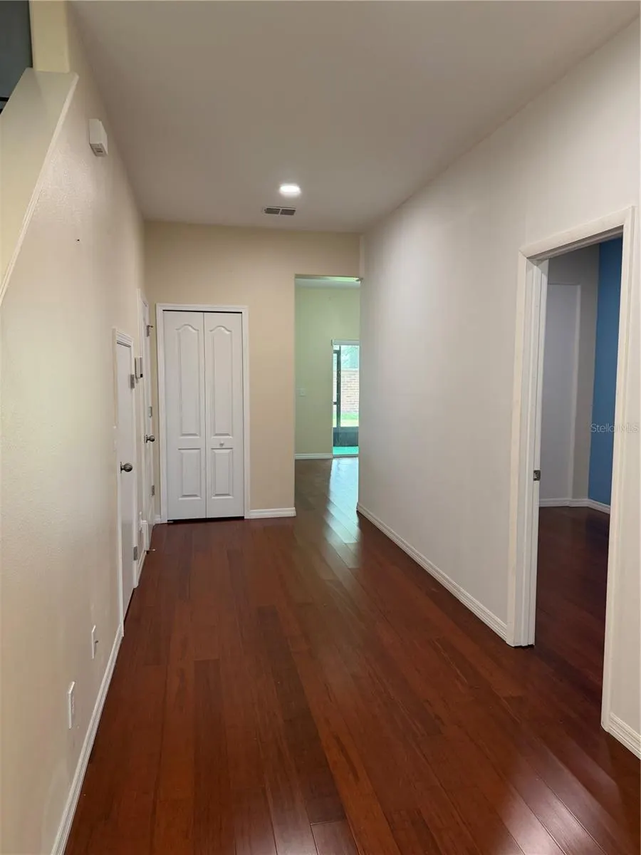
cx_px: 320
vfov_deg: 71.6
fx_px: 593
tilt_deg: -5.4
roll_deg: -0.3
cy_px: 428
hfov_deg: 56.8
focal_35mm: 24
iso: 160
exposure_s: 1/60
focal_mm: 6.76
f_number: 1.78
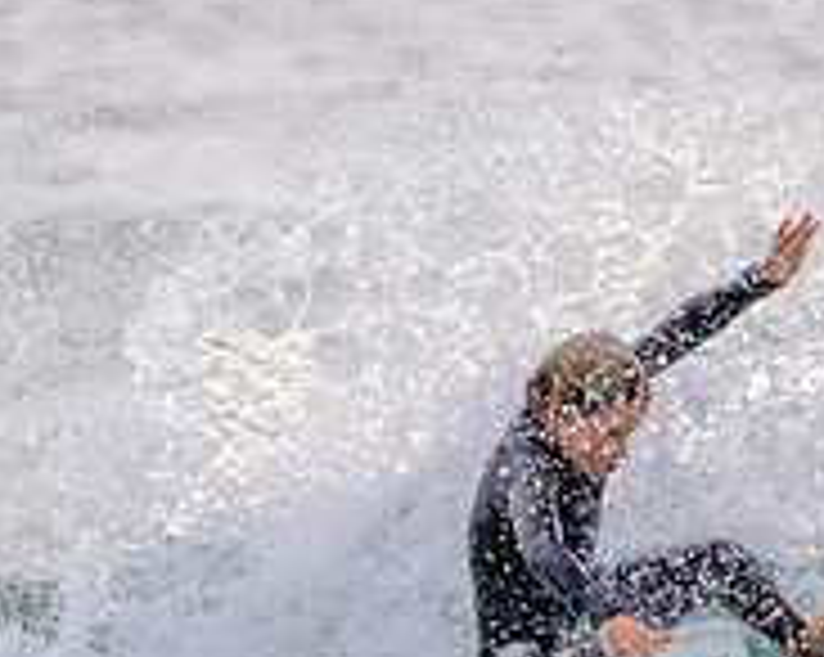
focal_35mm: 3045
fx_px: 74180
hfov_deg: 0.6
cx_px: 645
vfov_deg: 0.5
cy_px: 526
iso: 1600
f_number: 11
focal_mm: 800
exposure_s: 1/2000
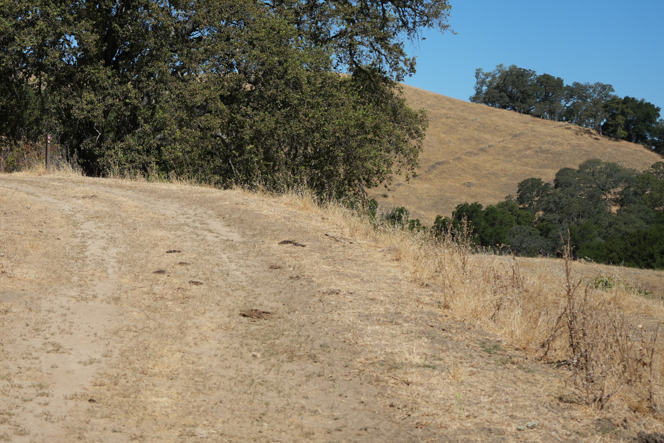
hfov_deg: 25.3
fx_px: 1457
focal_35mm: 79
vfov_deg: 17.3
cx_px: 159
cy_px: 169
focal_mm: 50
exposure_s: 1/2500
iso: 250
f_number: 4.5
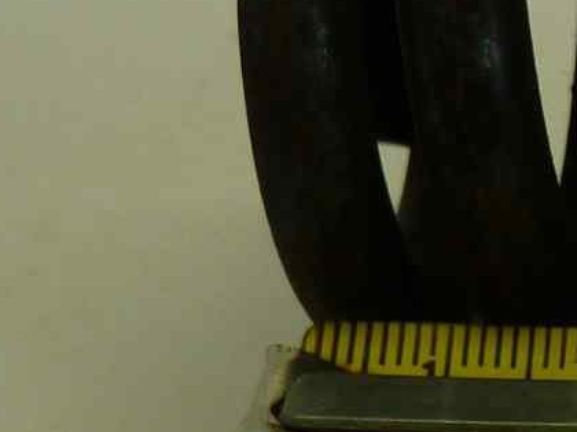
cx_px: 841
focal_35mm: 122
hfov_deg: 15.1
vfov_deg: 11.6
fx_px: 2034
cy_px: 671
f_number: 3.3
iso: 80
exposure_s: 1/80
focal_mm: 4.1
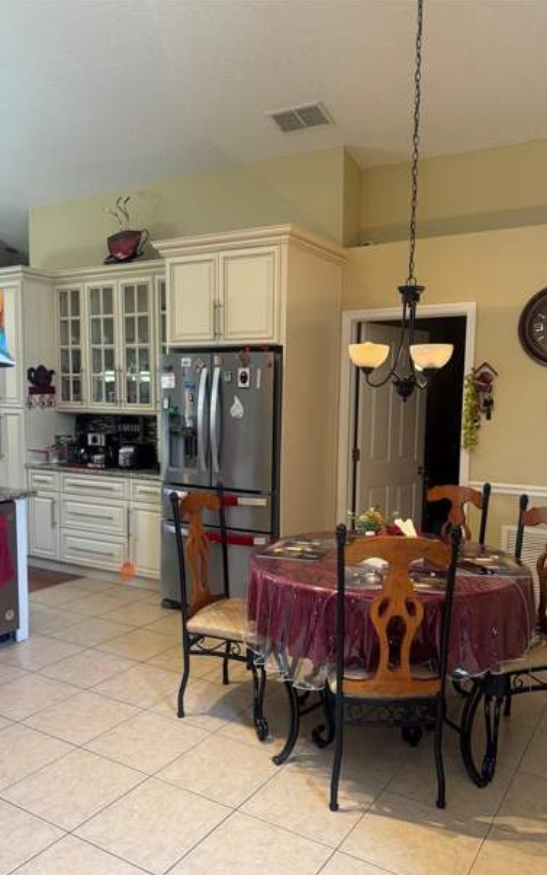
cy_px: 463
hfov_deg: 46.0
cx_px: 290
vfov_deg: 68.3
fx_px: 644
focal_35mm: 27
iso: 250
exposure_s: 1/60
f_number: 1.78
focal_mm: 6.76
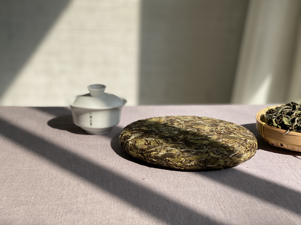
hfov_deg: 36.8
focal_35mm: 52
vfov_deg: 28.0
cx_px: 150
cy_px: 112
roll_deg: -2.0
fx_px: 452
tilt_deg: -15.0
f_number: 2
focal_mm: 6
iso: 20
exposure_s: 1/727
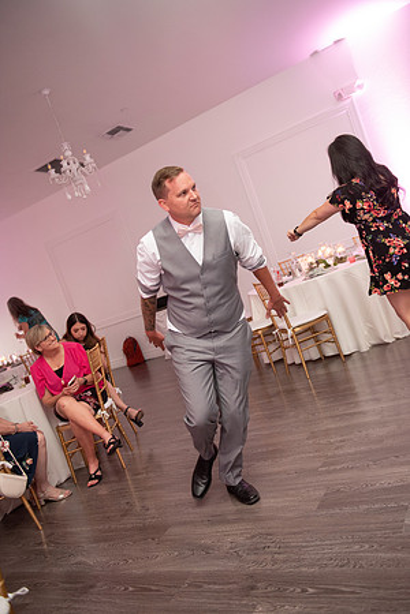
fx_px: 547
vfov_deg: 58.7
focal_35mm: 32
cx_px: 205
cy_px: 307
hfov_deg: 41.1
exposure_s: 1/160
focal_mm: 32
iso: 2500
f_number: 3.2
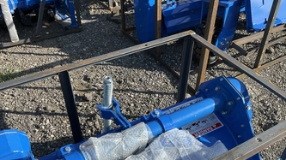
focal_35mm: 38
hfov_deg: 52.8
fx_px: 288
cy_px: 102
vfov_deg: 31.0
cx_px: 151
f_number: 1.8
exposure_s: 1/978
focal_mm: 3
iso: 25
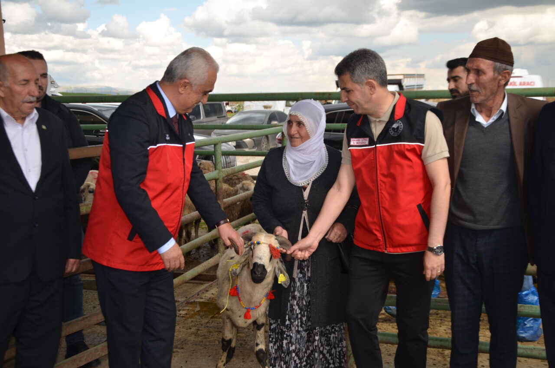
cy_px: 184
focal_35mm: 48
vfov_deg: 28.0
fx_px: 739
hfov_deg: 41.2
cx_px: 278
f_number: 4.5
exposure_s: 1/250
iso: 100
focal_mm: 32
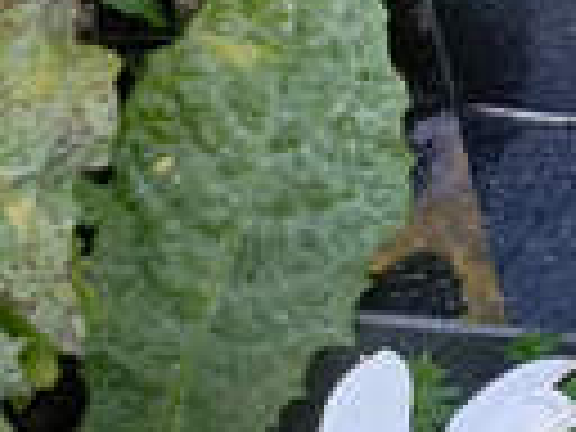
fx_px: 2596
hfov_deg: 10.6
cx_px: 1440
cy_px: -117
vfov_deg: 9.4
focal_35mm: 156
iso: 128
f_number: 1.69
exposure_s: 1/100
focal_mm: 4.76
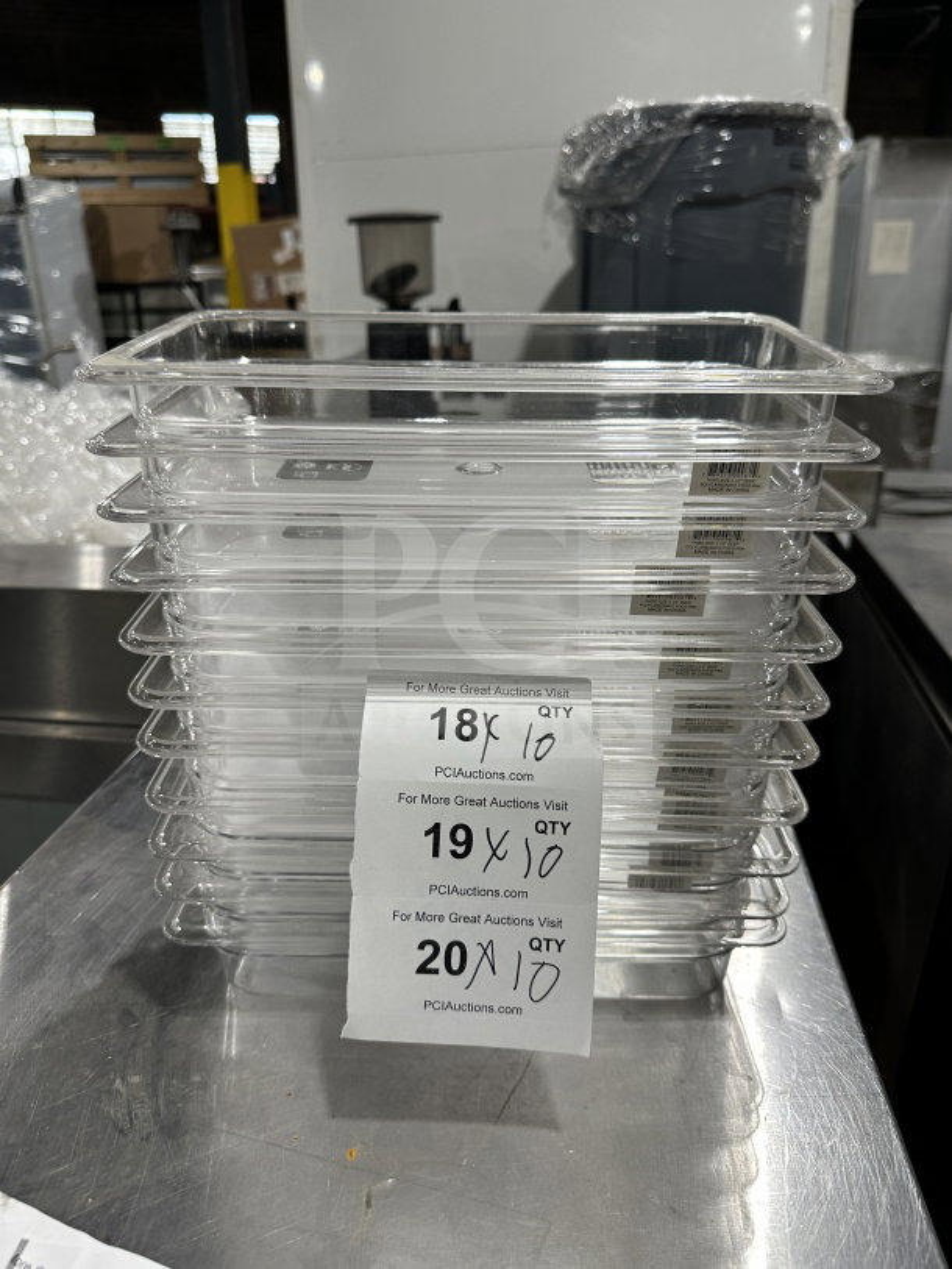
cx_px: 476
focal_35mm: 24
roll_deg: -0.5
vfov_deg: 71.6
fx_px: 880
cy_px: 634
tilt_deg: -17.1
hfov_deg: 56.8
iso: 125
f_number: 1.78
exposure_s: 1/121
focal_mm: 6.86
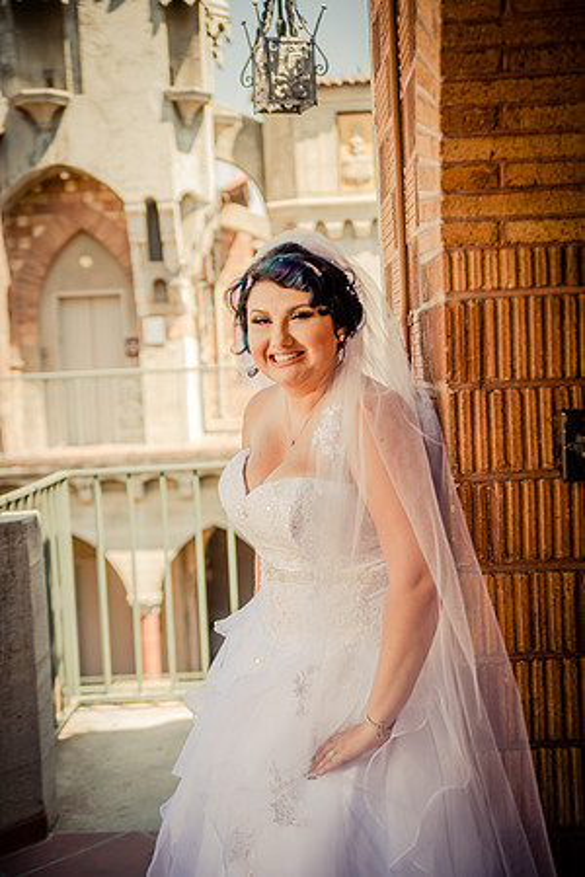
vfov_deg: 39.6
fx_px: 1219
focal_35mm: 50
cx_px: 292
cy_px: 438
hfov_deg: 27.0
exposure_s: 1/320
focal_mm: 50
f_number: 2.8
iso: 50
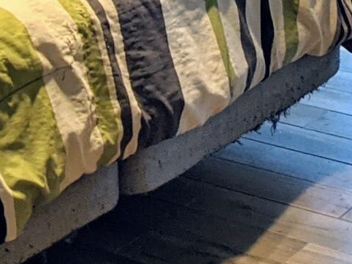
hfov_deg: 11.3
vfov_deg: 8.7
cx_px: -153
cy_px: -121
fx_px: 1709
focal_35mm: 168
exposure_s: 1/24
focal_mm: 4.38
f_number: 1.73
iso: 135
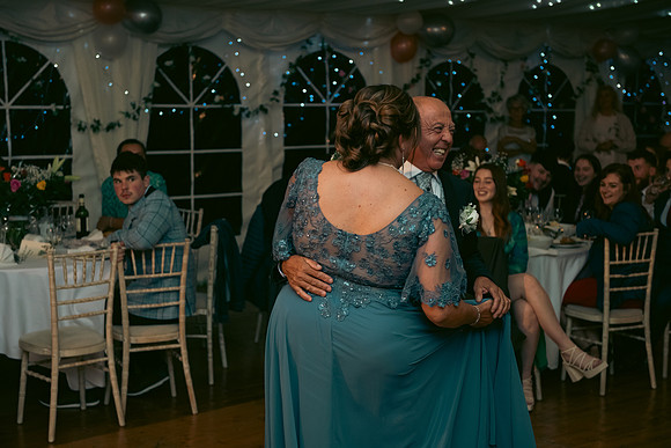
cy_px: 224
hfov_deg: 34.5
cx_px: 336
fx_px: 1081
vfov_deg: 23.4
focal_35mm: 58
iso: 800
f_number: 3.5
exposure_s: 1/160
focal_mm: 58
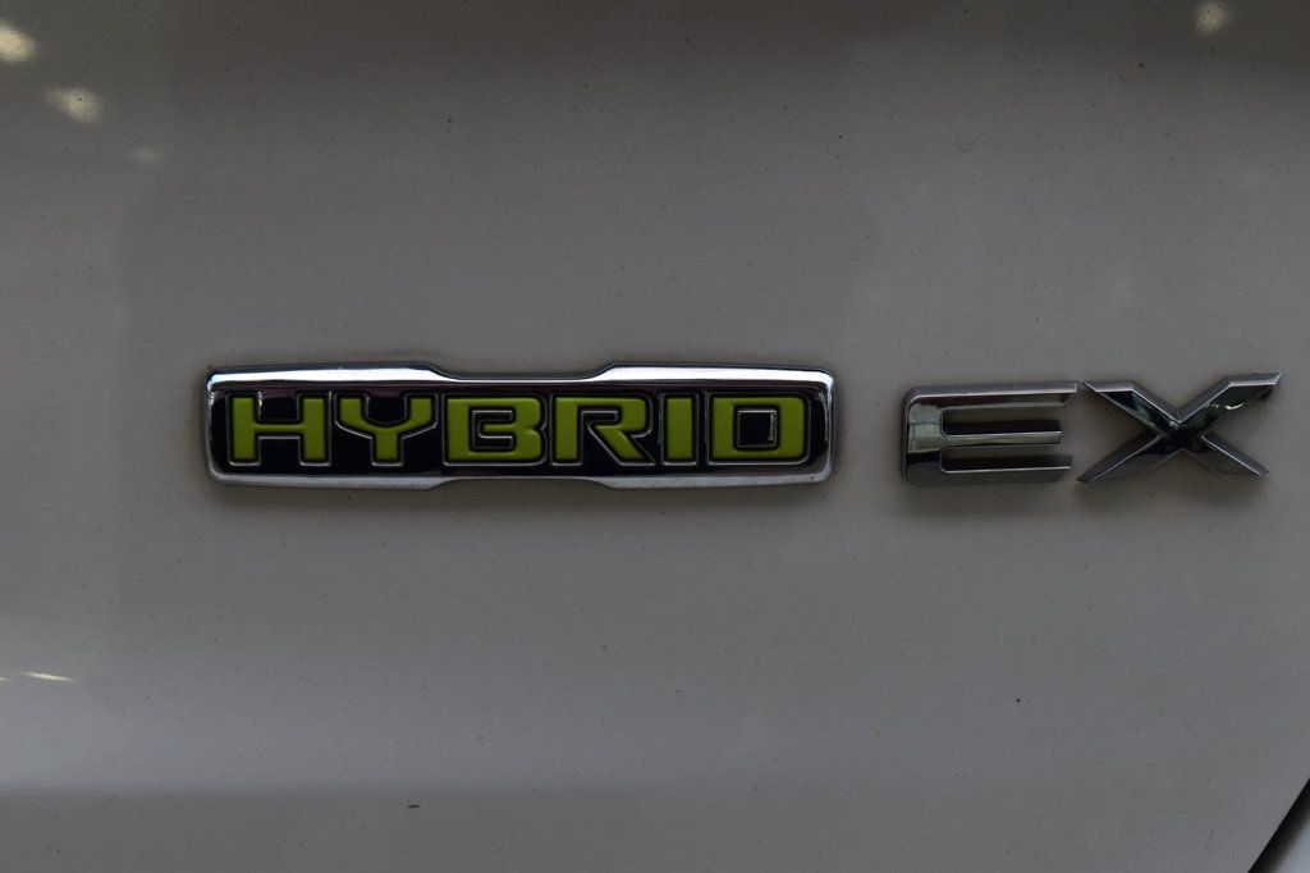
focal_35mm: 82
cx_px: 655
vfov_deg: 16.5
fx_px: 3001
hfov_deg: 24.6
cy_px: 436
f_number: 7.1
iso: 400
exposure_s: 1/40
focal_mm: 55
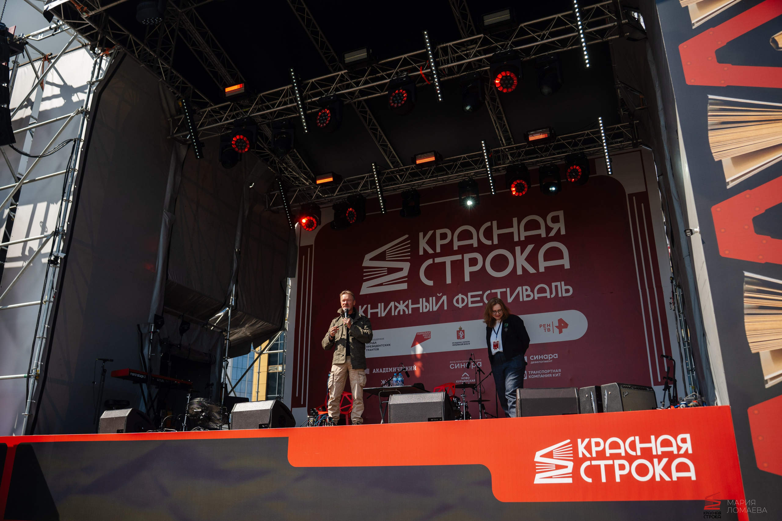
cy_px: 260
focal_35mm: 28
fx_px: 616
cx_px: 391
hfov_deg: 64.8
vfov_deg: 45.9
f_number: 3.5
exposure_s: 1/640
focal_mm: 28
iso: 125
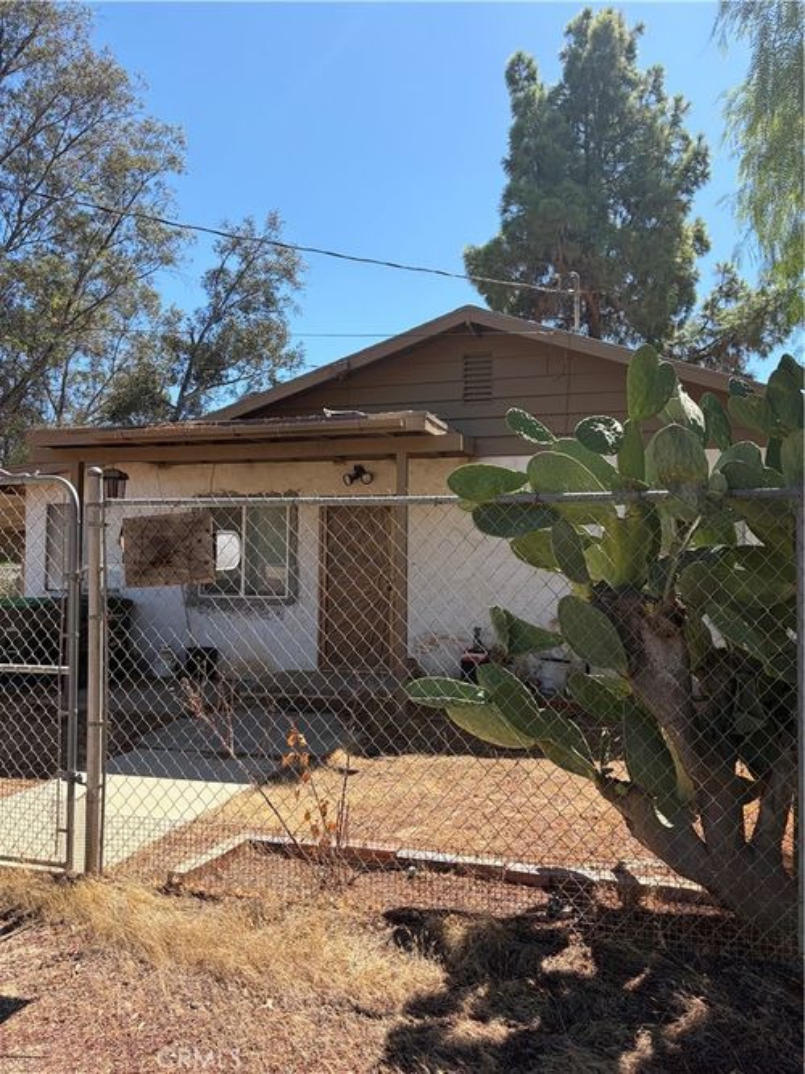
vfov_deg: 67.3
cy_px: 537
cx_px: 402
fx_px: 806
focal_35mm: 26
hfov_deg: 53.0
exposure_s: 1/1848
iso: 50
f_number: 1.6
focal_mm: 5.96
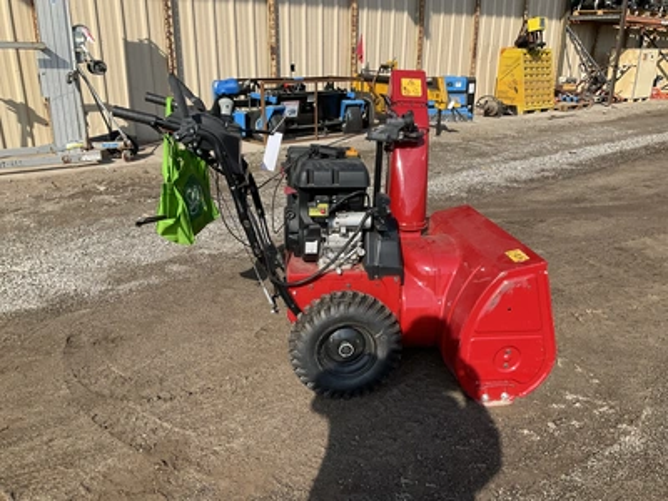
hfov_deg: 61.7
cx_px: 334
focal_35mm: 29
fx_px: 560
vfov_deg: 48.2
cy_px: 250
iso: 25
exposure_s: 1/1377
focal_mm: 3
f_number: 1.8
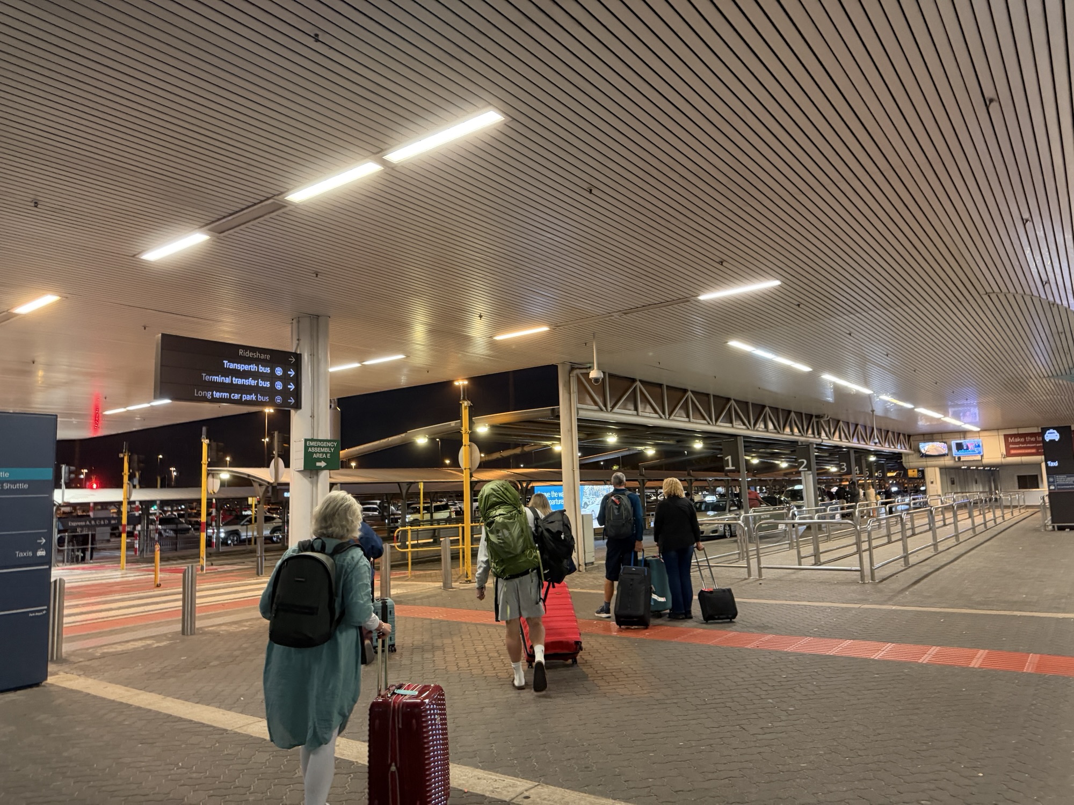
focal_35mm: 24
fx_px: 745
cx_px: 537
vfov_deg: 56.8
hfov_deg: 71.6
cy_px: 402
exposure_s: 1/50
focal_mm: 6.76
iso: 640
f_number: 1.78
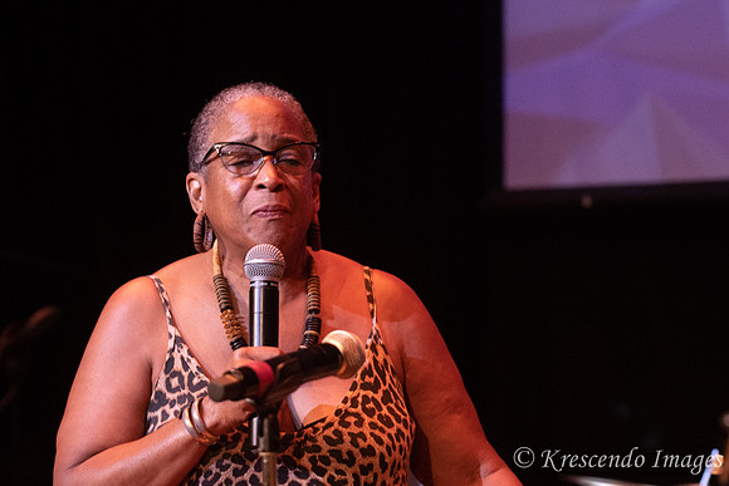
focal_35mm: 192
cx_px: 367
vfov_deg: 7.2
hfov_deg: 10.7
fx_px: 3882
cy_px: 221
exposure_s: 1/250
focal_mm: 116
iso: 3200
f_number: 4
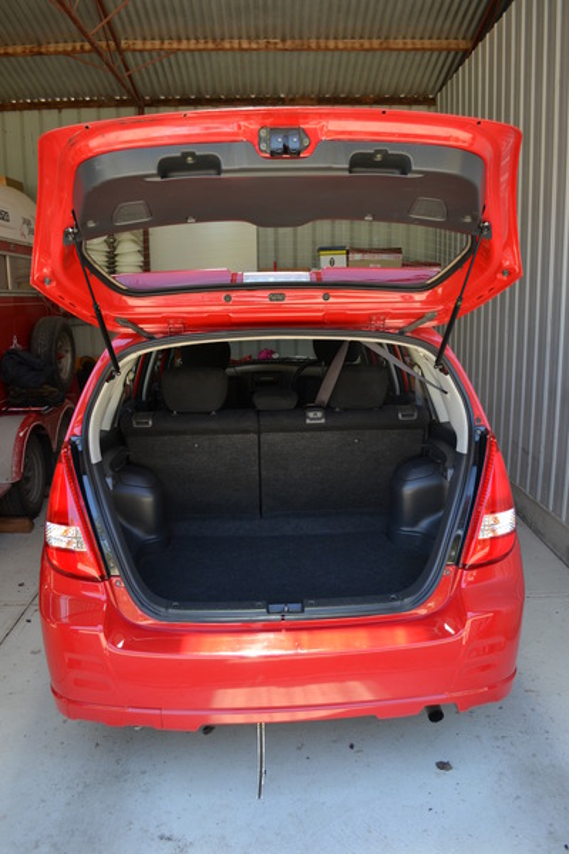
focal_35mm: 27
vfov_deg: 67.4
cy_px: 427
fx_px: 640
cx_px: 284
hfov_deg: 47.9
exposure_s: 1/40
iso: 100
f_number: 3.5
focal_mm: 18
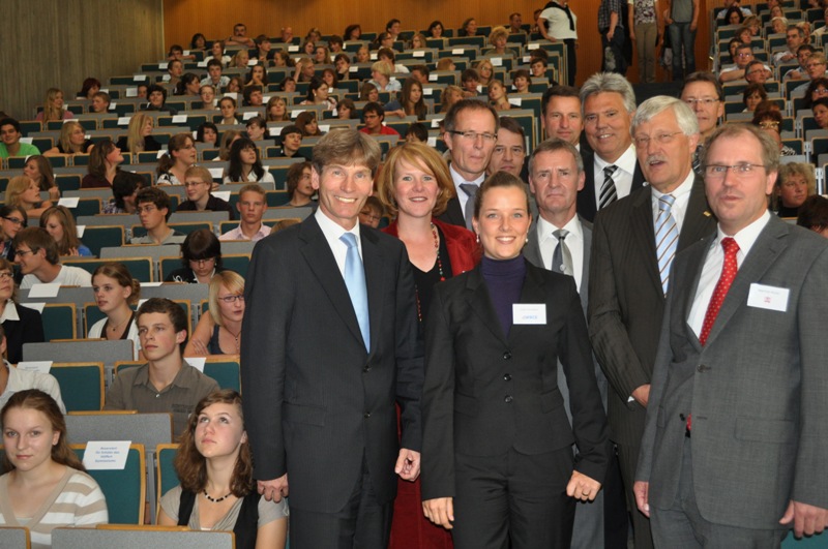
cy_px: 274
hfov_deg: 41.2
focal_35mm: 48
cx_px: 414
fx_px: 1102
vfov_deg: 28.0
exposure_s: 1/60
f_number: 4.8
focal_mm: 32
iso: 800
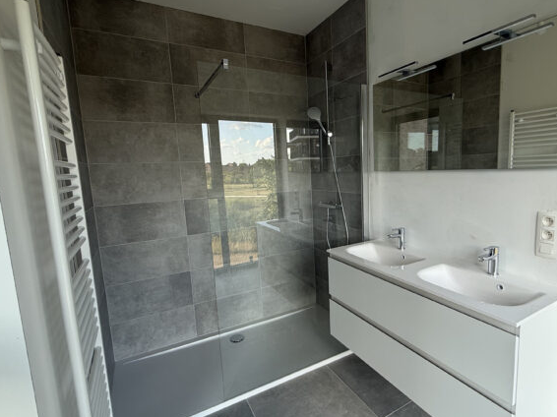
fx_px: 306
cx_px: 320
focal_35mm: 19
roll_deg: +1.9
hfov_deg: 84.1
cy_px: 208
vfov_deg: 68.6
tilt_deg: -7.2
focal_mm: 2.22
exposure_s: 1/101
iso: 40
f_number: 2.2
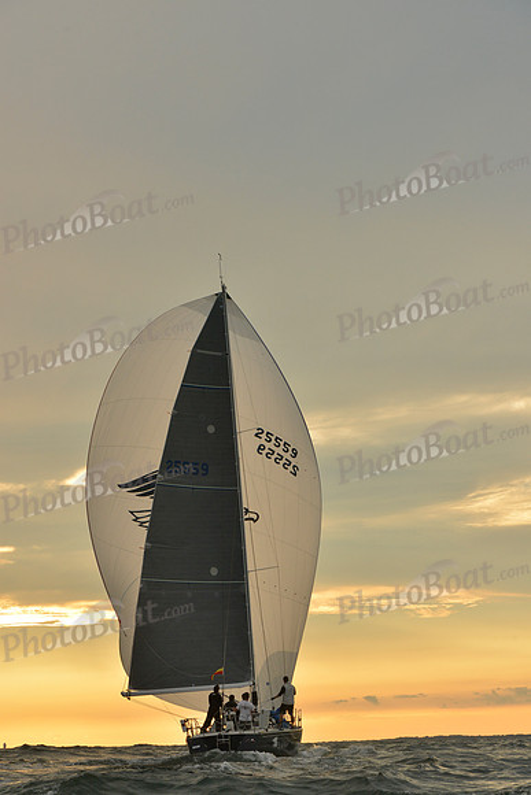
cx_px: 266
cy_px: 398
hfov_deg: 19.5
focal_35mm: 70
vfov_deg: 28.8
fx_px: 1548
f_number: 11
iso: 800
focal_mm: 70
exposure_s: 1/500
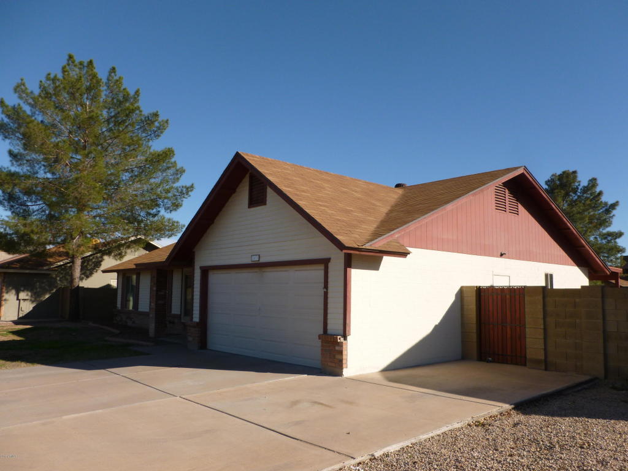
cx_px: 314
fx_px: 508
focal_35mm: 28
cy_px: 236
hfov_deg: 63.4
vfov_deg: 49.7
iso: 100
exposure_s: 1/1000
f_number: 3.3
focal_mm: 5
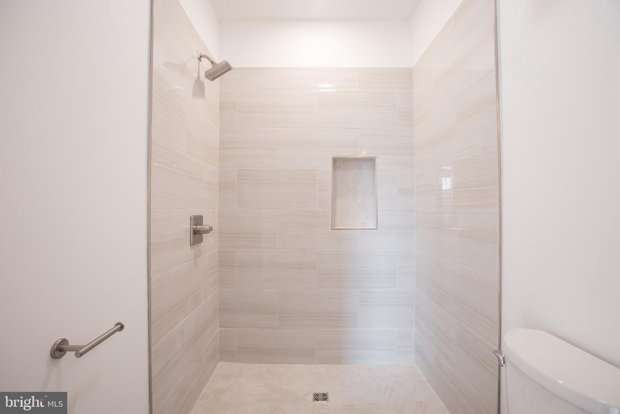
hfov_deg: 96.7
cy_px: 207
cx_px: 310
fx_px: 276
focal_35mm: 16
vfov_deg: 73.8
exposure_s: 1/50
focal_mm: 16
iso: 1000
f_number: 6.3
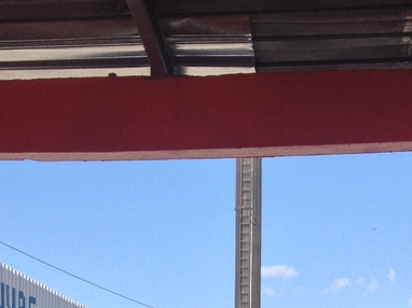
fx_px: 1308
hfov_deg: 17.9
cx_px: 265
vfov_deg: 12.8
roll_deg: +0.2
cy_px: 458
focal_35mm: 110
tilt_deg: -0.2
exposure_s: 1/986
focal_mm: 4.28
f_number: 2.4
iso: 50
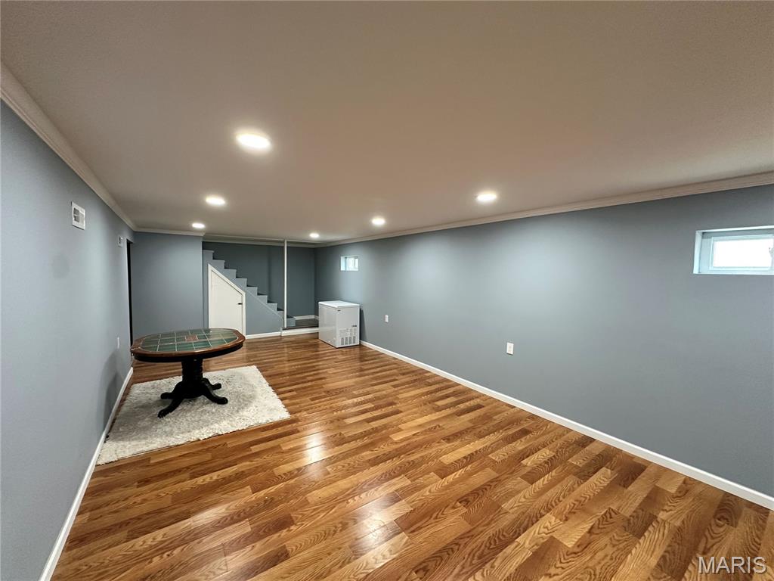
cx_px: 387
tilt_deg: -2.8
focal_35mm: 14
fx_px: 313
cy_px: 290
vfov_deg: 85.7
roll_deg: -1.0
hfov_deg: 102.1
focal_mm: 2.22
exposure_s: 1/60
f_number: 2.2
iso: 250
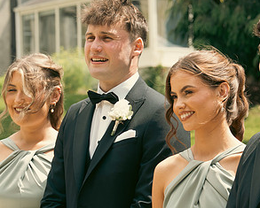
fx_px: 1502
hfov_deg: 9.9
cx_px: 193
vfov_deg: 7.9
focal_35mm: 195
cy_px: 160
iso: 50
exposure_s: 1/160
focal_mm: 70
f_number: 5
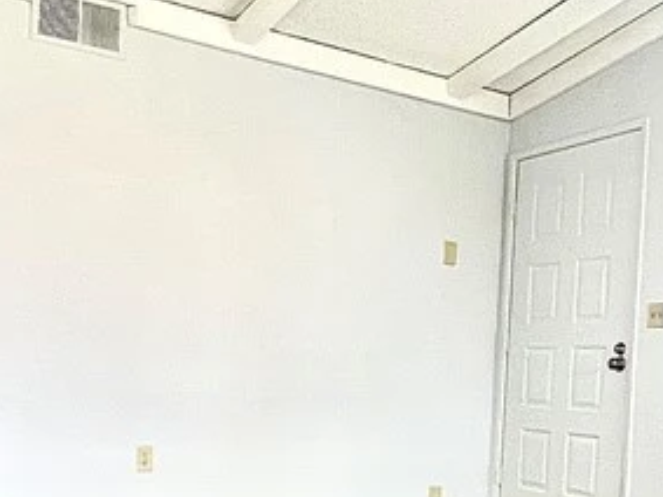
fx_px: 900
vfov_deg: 29.9
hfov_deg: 40.3
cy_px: 417
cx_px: 389
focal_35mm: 47
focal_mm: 1.57
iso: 320
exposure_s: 1/60
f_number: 1.8
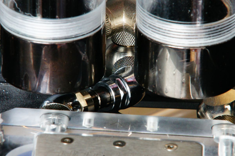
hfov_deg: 6.9
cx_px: 118
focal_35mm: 300
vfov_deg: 4.6
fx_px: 1957
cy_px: 78
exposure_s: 1/4
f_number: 20
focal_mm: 200
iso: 800
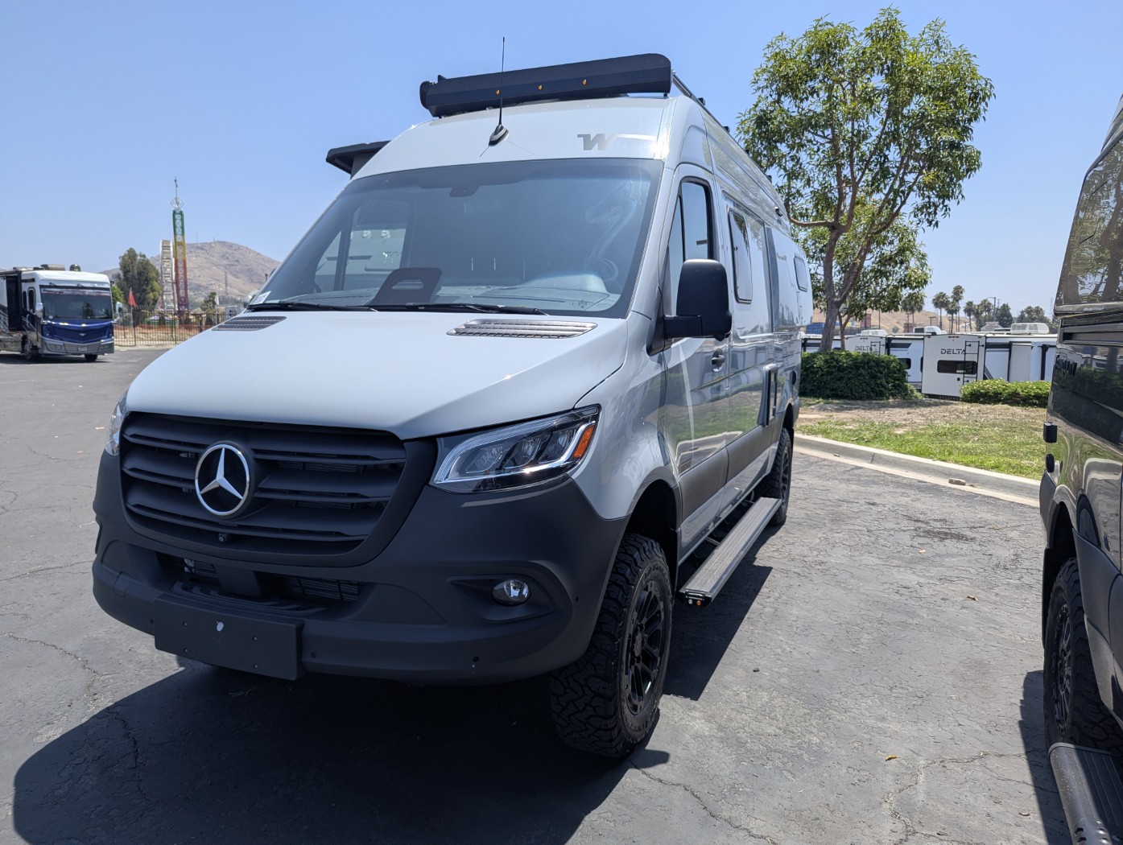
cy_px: 422
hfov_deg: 71.5
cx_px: 562
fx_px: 780
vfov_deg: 56.9
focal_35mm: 24
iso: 49
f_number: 1.85
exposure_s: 1/1919
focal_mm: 6.81
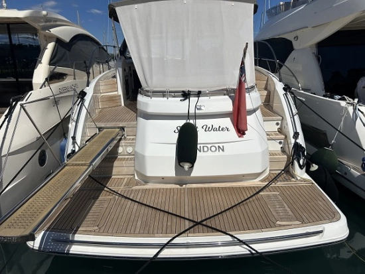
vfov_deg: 53.1
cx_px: 182
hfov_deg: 67.3
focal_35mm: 26
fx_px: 274
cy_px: 137
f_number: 1.5
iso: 50
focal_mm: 5.7
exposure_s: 1/16393
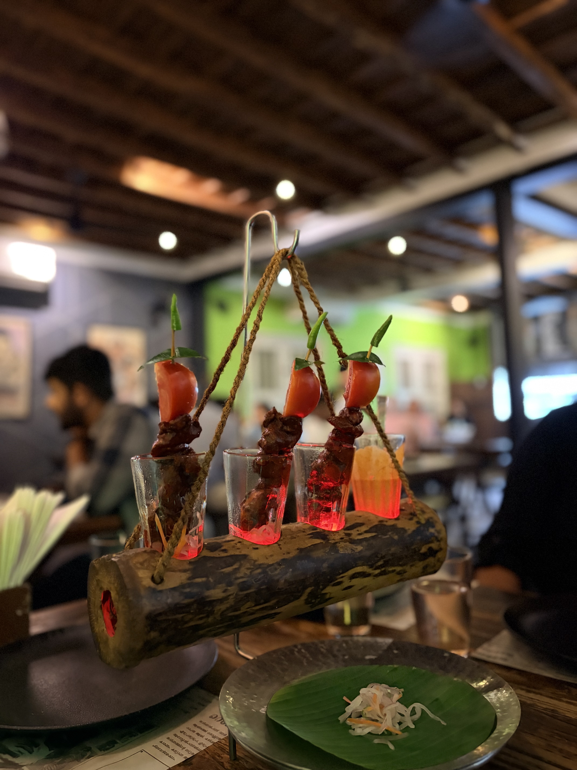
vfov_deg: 67.3
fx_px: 578
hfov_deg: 53.1
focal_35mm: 26
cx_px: 288
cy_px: 385
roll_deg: +2.0
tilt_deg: +3.8
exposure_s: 1/17
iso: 800
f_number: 1.6
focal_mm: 5.96
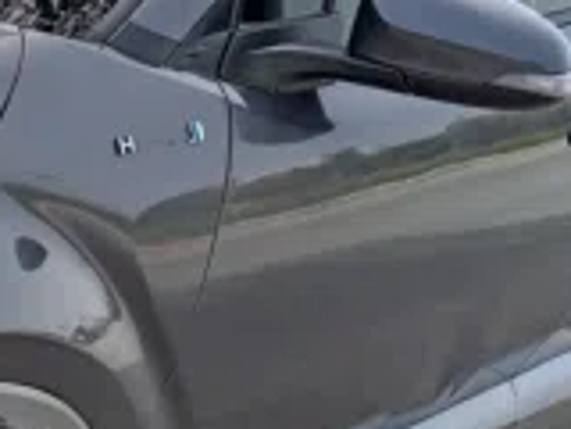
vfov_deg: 13.6
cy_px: 82
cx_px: -278
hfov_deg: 16.6
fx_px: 1781
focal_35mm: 108
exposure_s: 1/256
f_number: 1.8
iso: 101
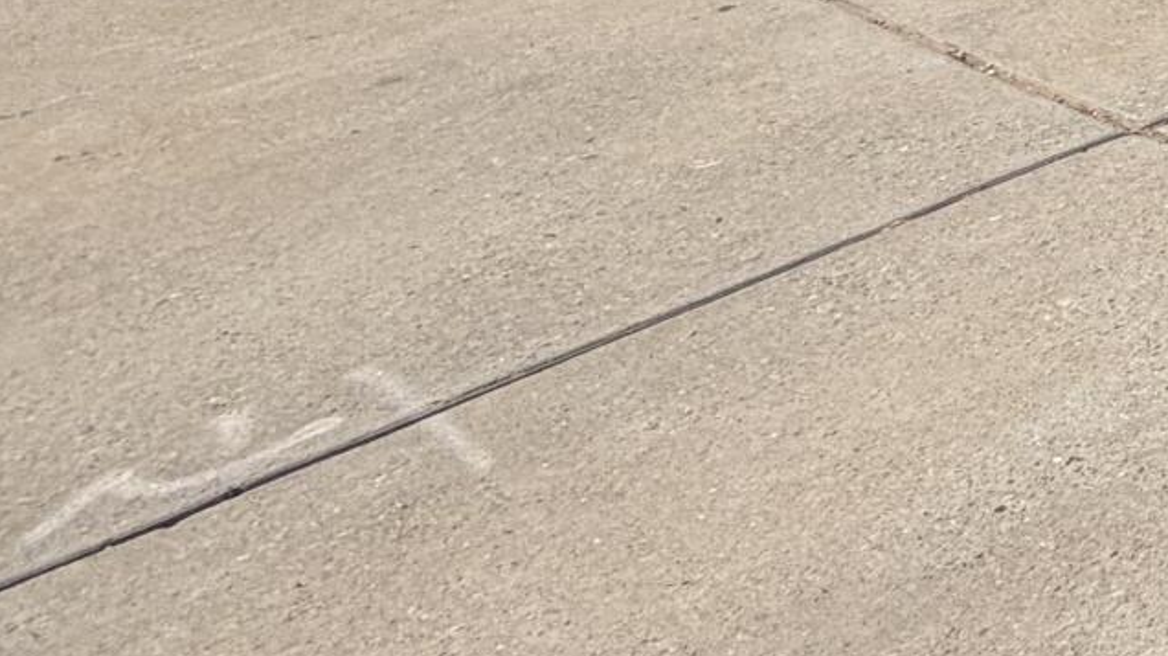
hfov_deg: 19.0
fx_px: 2229
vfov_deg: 13.7
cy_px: -735
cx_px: 2296
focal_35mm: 72
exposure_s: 1/1572
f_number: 2.2
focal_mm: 2.22
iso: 20
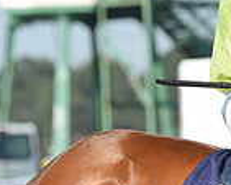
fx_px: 5282
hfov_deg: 2.5
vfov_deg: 2.0
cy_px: 117
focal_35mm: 772
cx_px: 449
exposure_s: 1/1600
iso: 500
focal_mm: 200
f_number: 6.3
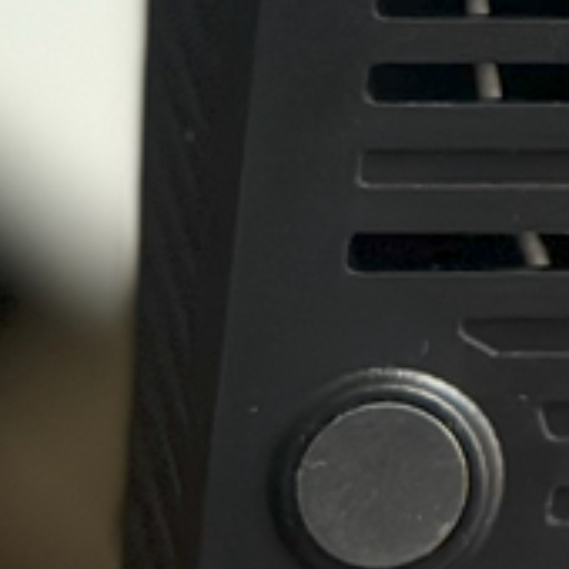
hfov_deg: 5.4
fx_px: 5560
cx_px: 1831
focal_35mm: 299
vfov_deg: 5.8
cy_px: -465
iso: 80
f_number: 1.78
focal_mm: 6.86
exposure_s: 1/231
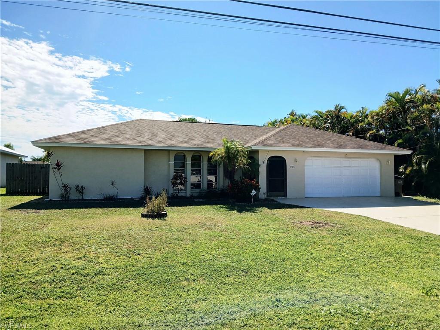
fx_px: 330
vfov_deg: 53.1
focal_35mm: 26
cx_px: 220
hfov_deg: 67.3
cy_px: 165
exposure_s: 1/1000
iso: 20
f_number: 1.8
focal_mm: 3.98
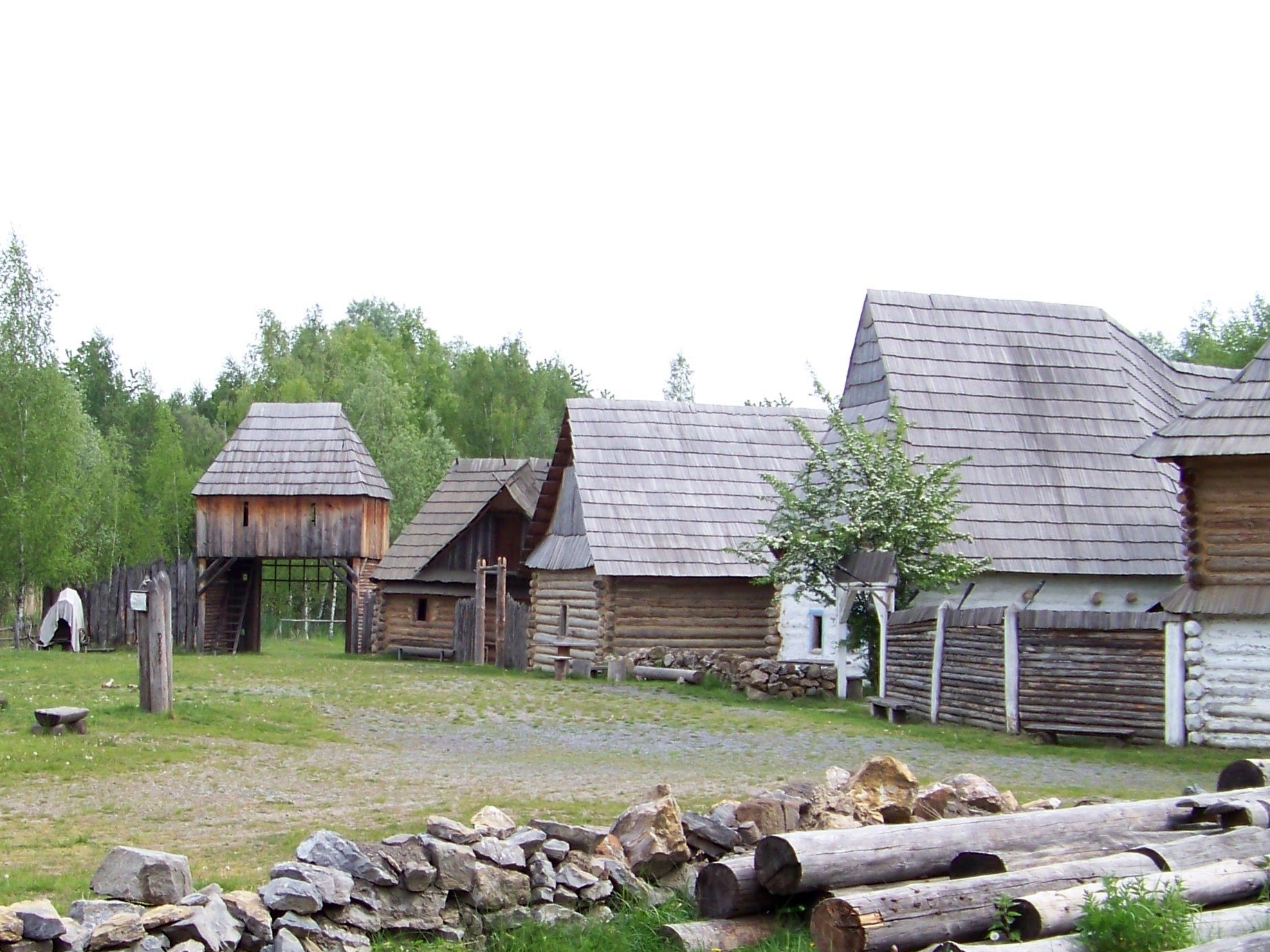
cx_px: 497
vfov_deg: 22.9
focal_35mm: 64
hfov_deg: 30.2
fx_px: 2348
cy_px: 572
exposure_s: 1/500
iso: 64
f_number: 2.8
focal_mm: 5.85
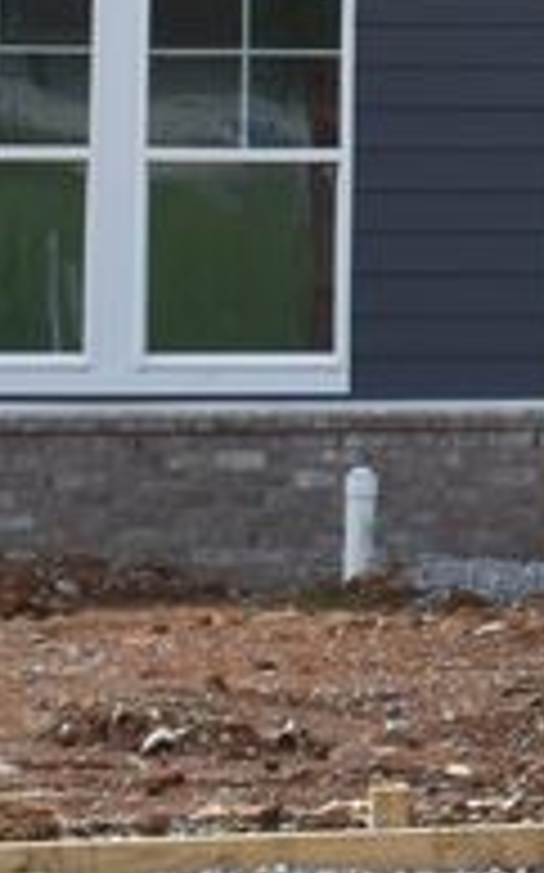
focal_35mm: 194
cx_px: 1538
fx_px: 4609
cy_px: -106
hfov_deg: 6.3
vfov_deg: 10.7
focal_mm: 24
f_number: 10
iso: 200
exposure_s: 1/400
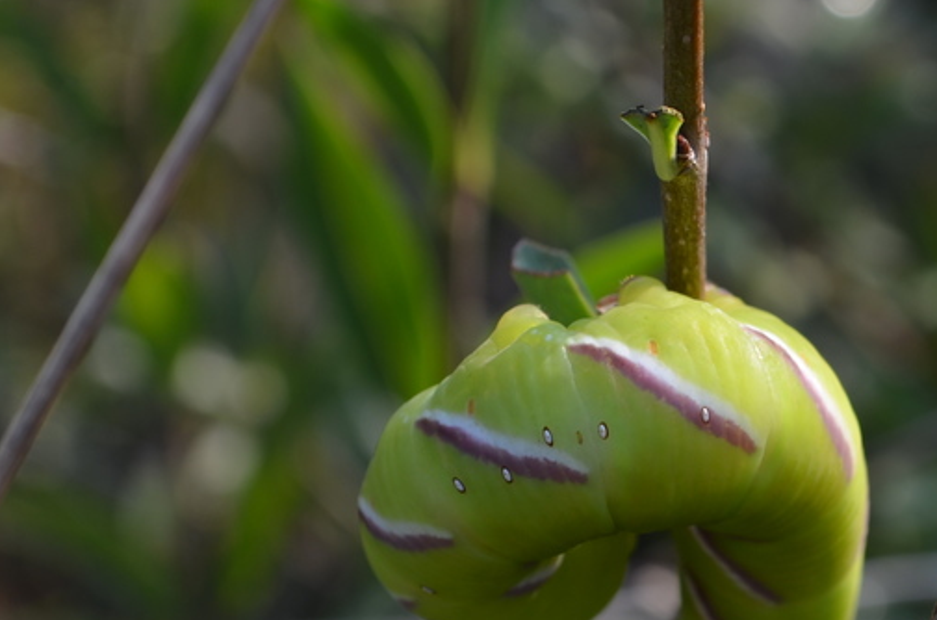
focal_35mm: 158
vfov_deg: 8.6
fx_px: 4101
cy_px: 483
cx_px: 640
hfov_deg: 13.0
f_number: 8
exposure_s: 1/100
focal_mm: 55
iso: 100
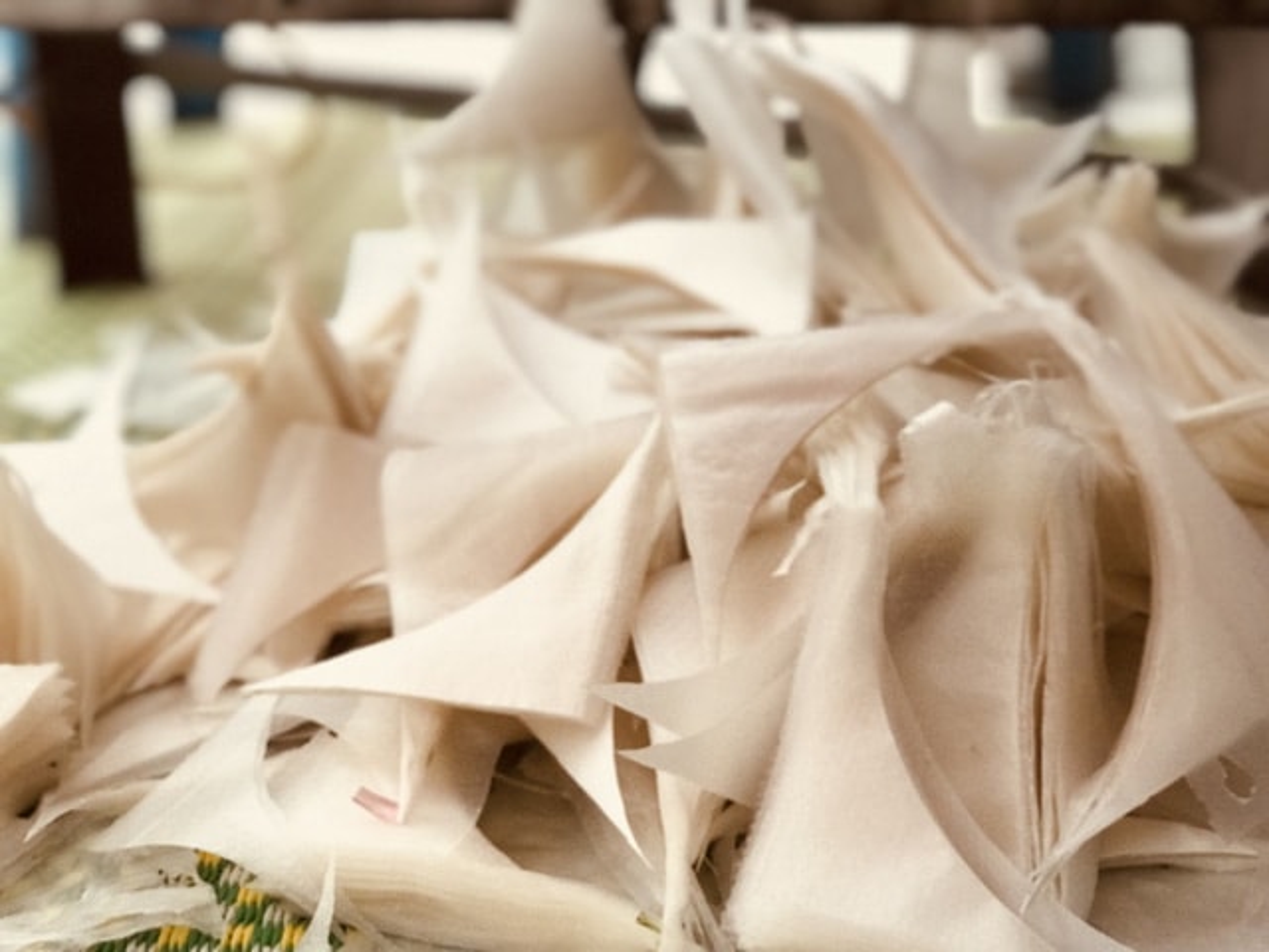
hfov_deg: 33.8
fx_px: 2090
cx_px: 634
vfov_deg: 25.7
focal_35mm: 57
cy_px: 476
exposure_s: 1/50
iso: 250
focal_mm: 6.6
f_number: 2.8
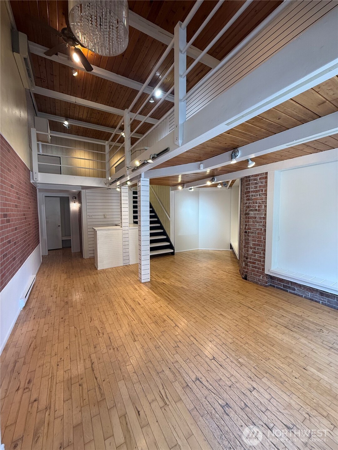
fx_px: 182
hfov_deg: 85.7
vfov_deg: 102.1
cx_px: 169
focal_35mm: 14
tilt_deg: -4.3
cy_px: 225
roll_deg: -0.3
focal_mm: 2.22
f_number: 2.2
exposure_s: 1/120
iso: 125
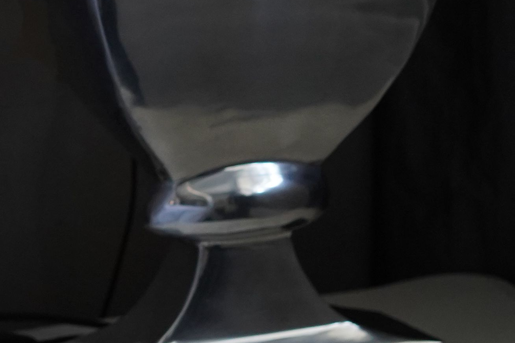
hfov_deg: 5.2
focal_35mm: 390
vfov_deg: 3.5
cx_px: -589
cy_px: 140
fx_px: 5579
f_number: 3.5
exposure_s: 1/160
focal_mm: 85
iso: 1600
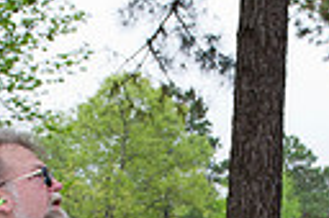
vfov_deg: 11.8
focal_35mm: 109
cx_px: 229
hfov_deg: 18.7
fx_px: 995
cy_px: 359
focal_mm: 24
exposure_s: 1/250
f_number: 5.6
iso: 320
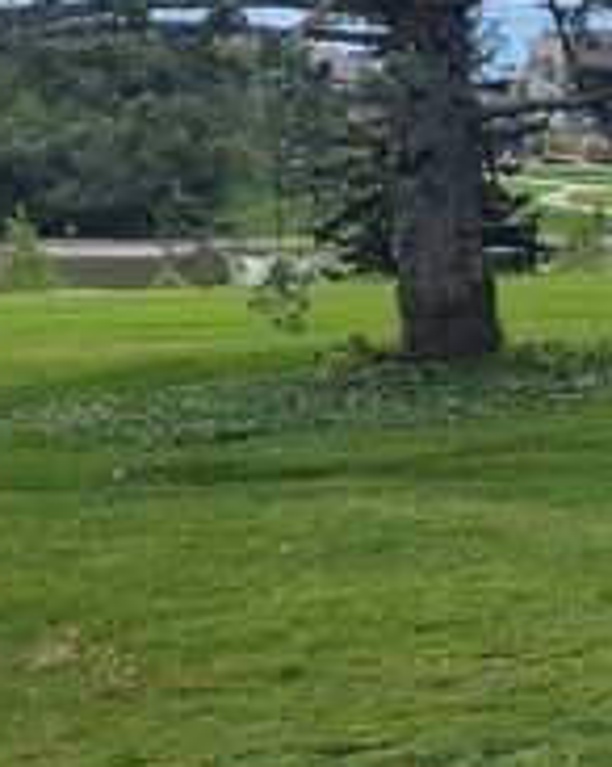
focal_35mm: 111
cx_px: 1622
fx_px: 2517
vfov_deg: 17.3
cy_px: 268
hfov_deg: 10.9
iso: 40
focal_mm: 5.4
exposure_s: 1/1542
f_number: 1.8
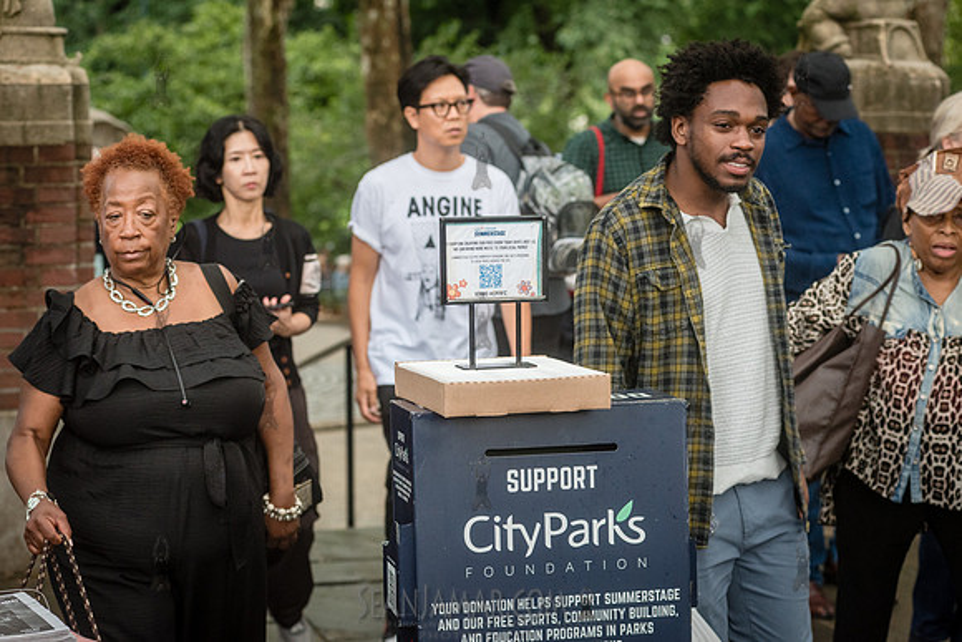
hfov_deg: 23.2
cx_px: 481
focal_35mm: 88
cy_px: 321
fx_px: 2348
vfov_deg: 15.6
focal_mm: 86
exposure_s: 1/320
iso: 1250
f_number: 4.5
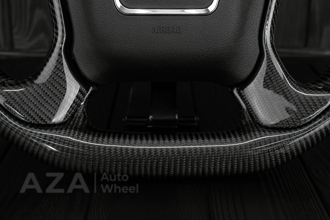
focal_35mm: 52
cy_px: 110
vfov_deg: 25.8
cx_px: 165
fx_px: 481
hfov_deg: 37.8
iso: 500
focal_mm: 35
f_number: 6.3
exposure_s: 1/125
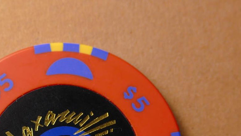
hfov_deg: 17.4
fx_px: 786
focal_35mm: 123
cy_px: 156
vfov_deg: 9.7
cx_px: 74
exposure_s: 1/160
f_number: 3.3
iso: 125
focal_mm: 18.17
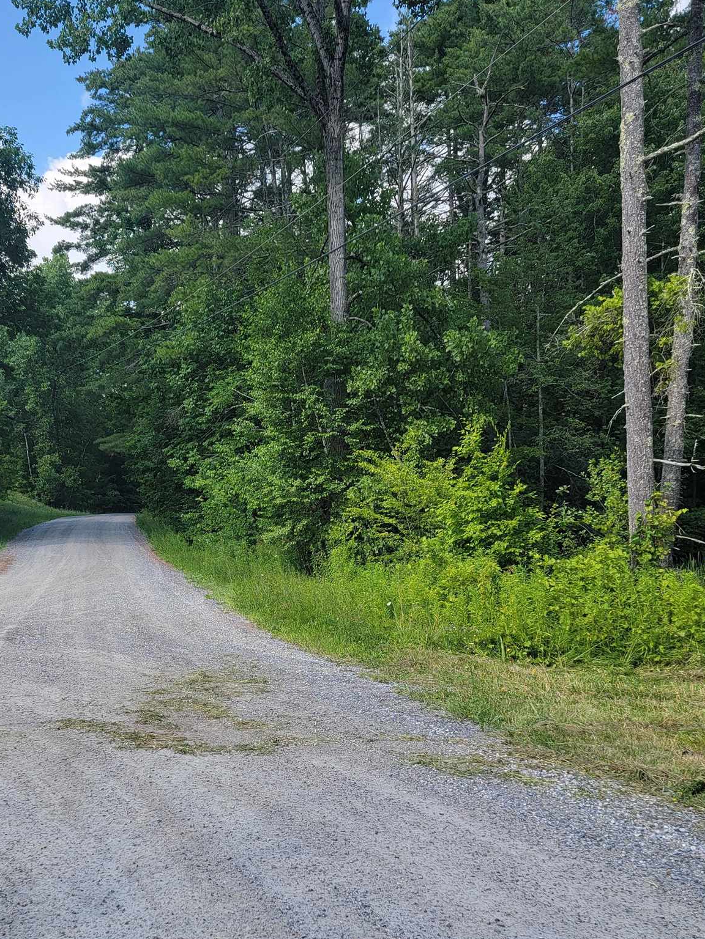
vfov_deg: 50.3
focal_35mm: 36
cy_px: 633
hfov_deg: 39.0
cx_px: 213
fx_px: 978
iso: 16
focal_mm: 6.7
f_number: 1.8
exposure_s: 1/452
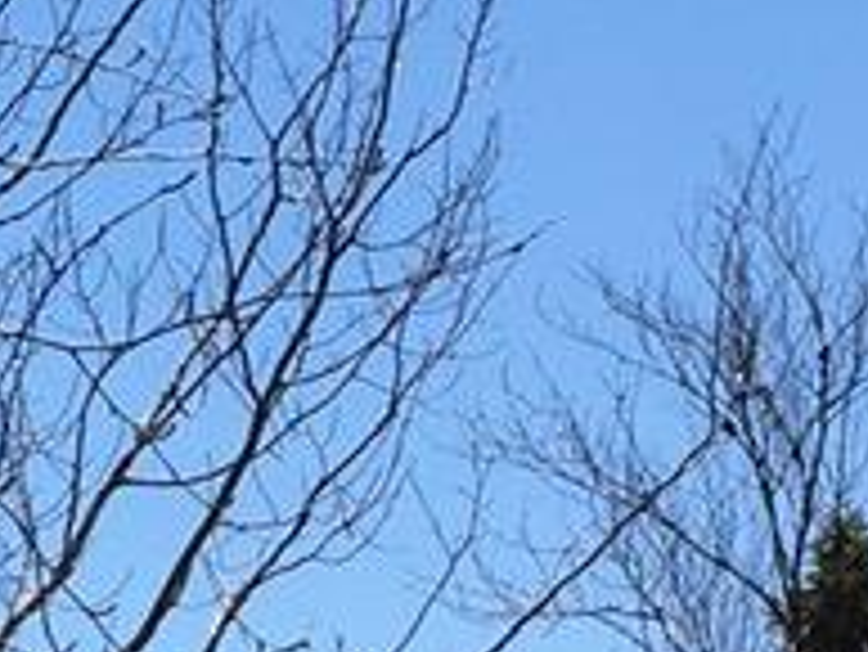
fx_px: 2409
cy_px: 931
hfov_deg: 20.2
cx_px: 171
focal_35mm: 96
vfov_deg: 14.5
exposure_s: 1/1538
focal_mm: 4.15
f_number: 2.2
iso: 25
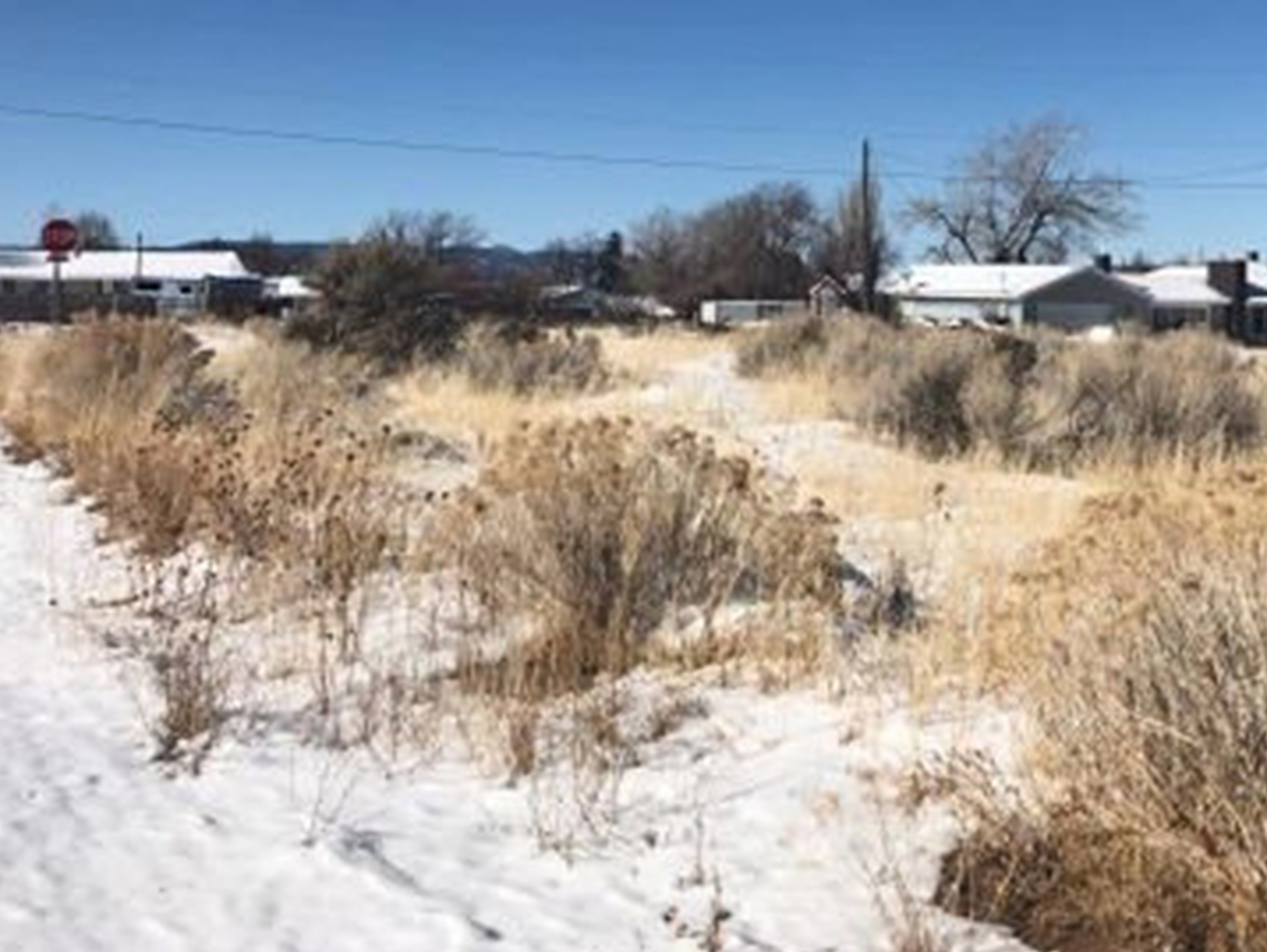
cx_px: 726
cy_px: 180
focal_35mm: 50
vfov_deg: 28.5
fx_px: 1831
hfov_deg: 38.1
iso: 25
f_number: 1.8
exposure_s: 1/5348
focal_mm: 3.99
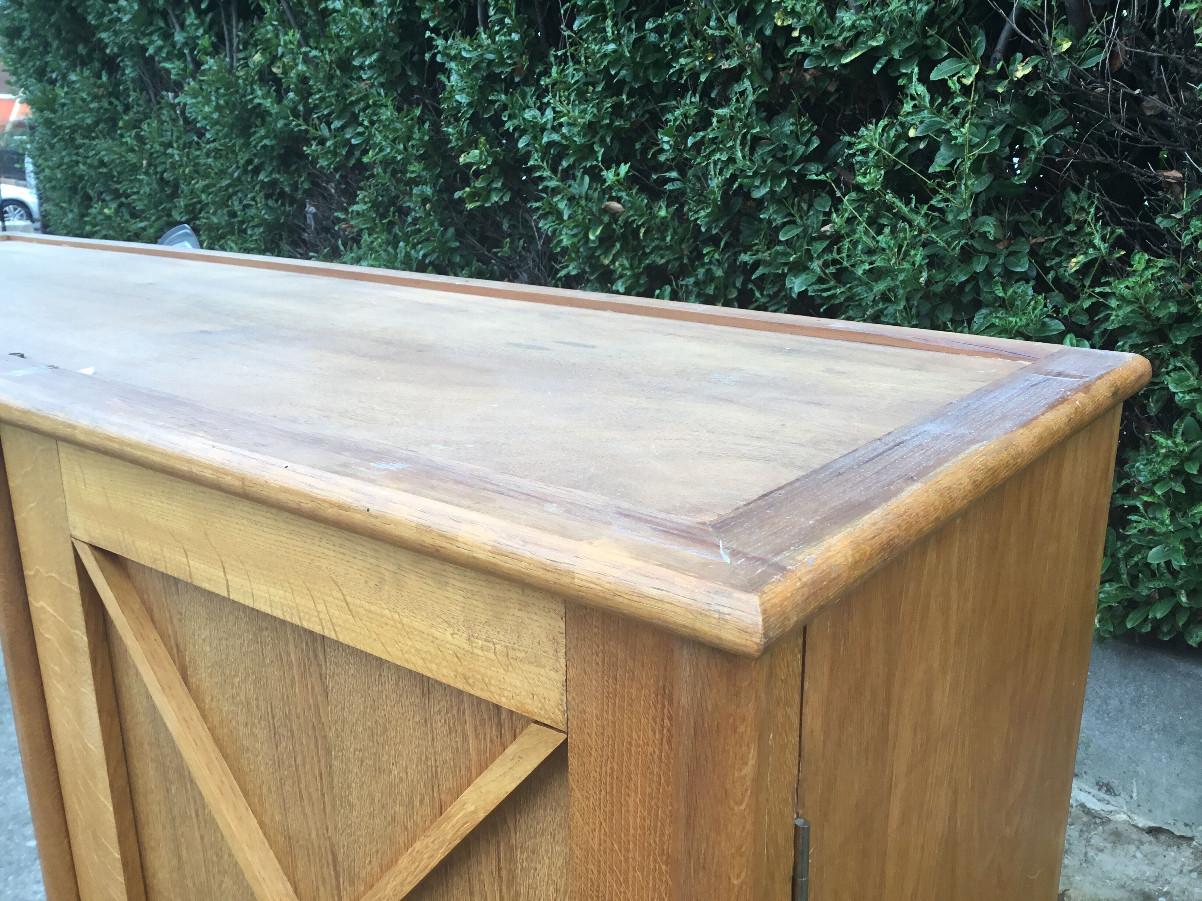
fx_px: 1076
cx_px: 601
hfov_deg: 58.4
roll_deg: -1.4
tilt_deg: -15.9
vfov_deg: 45.4
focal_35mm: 31
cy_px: 450
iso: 32
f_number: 2.4
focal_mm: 3.3
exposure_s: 1/50
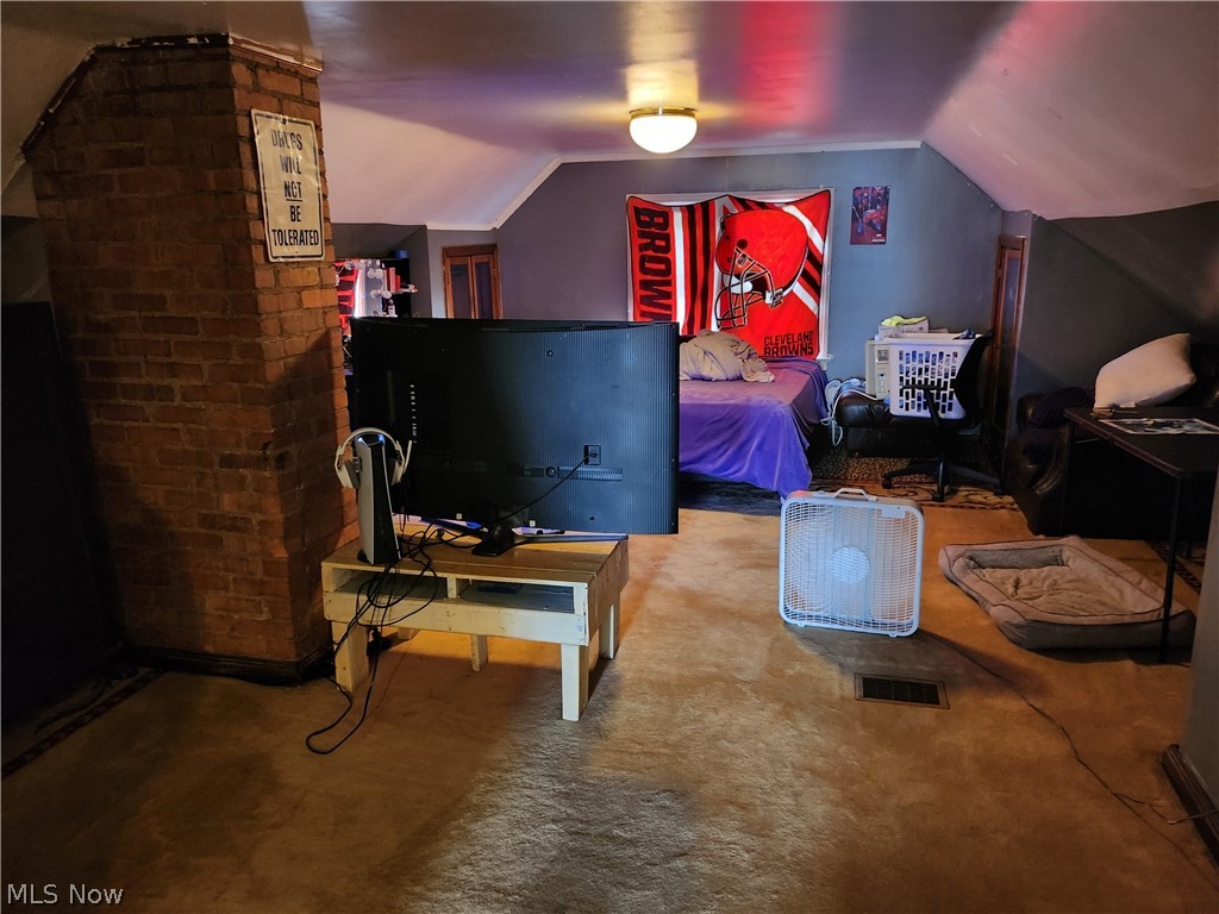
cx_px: 610
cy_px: 457
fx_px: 845
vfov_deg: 56.8
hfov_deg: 71.6
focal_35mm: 24
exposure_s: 1/24
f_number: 1.8
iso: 640
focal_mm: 5
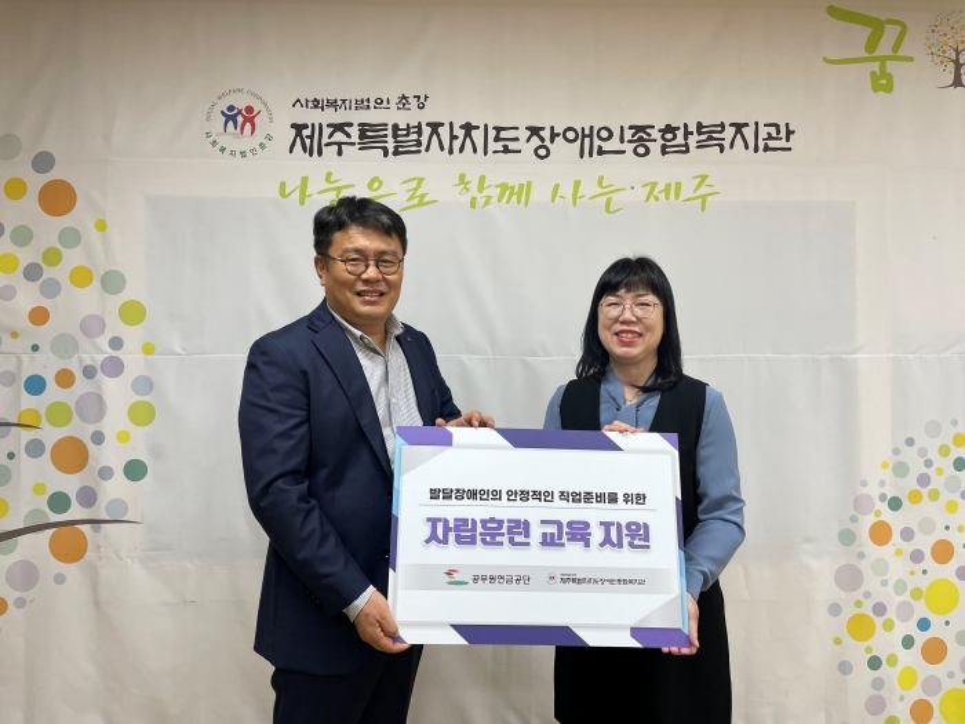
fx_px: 725
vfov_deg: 53.1
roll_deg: -0.4
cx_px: 482
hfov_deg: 67.3
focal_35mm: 26
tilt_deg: +0.7
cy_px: 362
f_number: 1.6
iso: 100
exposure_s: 1/120
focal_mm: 4.2
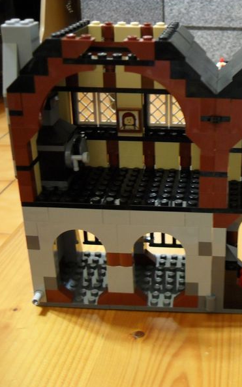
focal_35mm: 50
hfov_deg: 24.5
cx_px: 247
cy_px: 194
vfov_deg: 40.3
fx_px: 528
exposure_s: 1/3
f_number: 2.8
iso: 200
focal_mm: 6.2
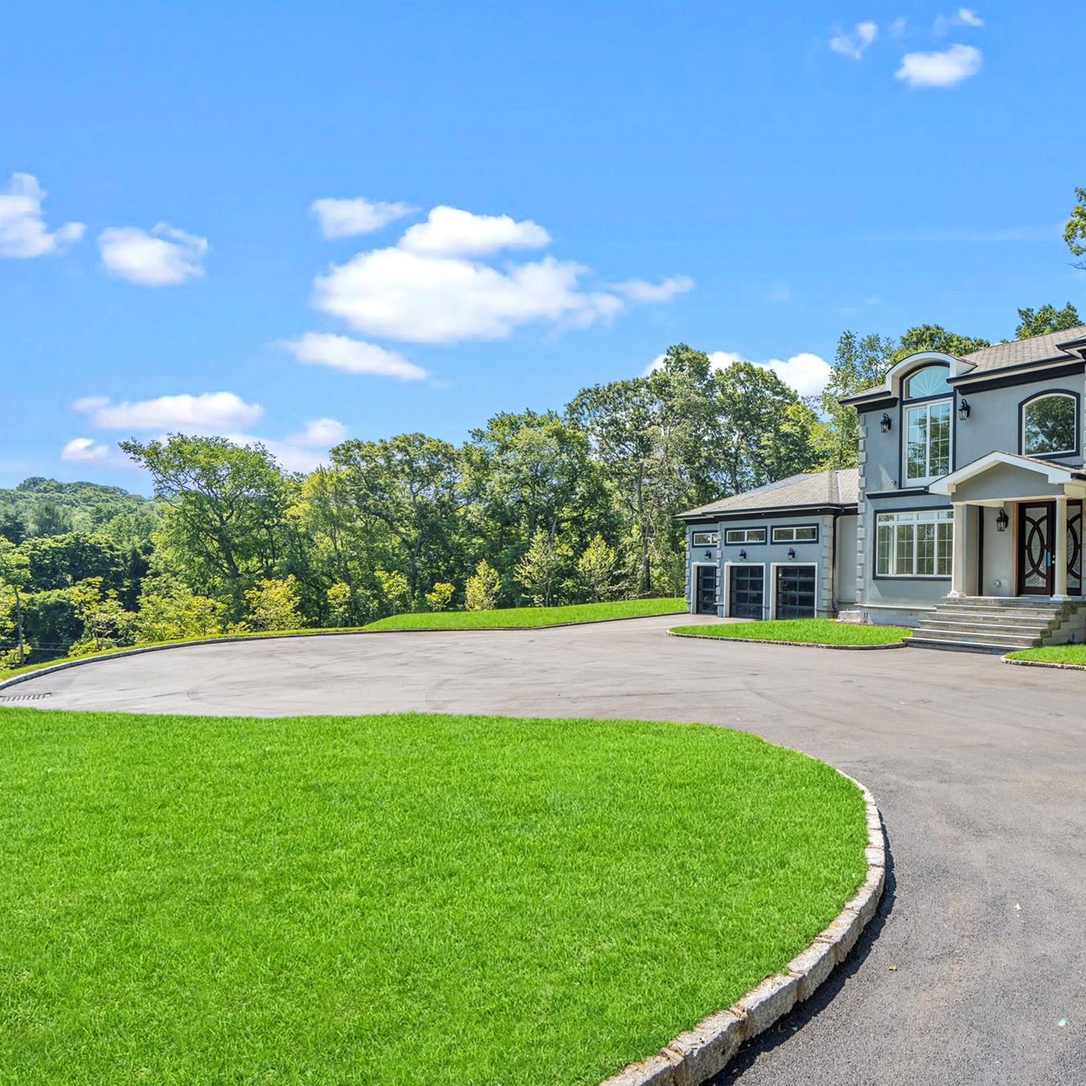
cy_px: 545
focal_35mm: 22
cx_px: 806
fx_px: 781
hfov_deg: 65.6
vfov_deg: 69.6
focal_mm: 17
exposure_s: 1/500
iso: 200
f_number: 4.5
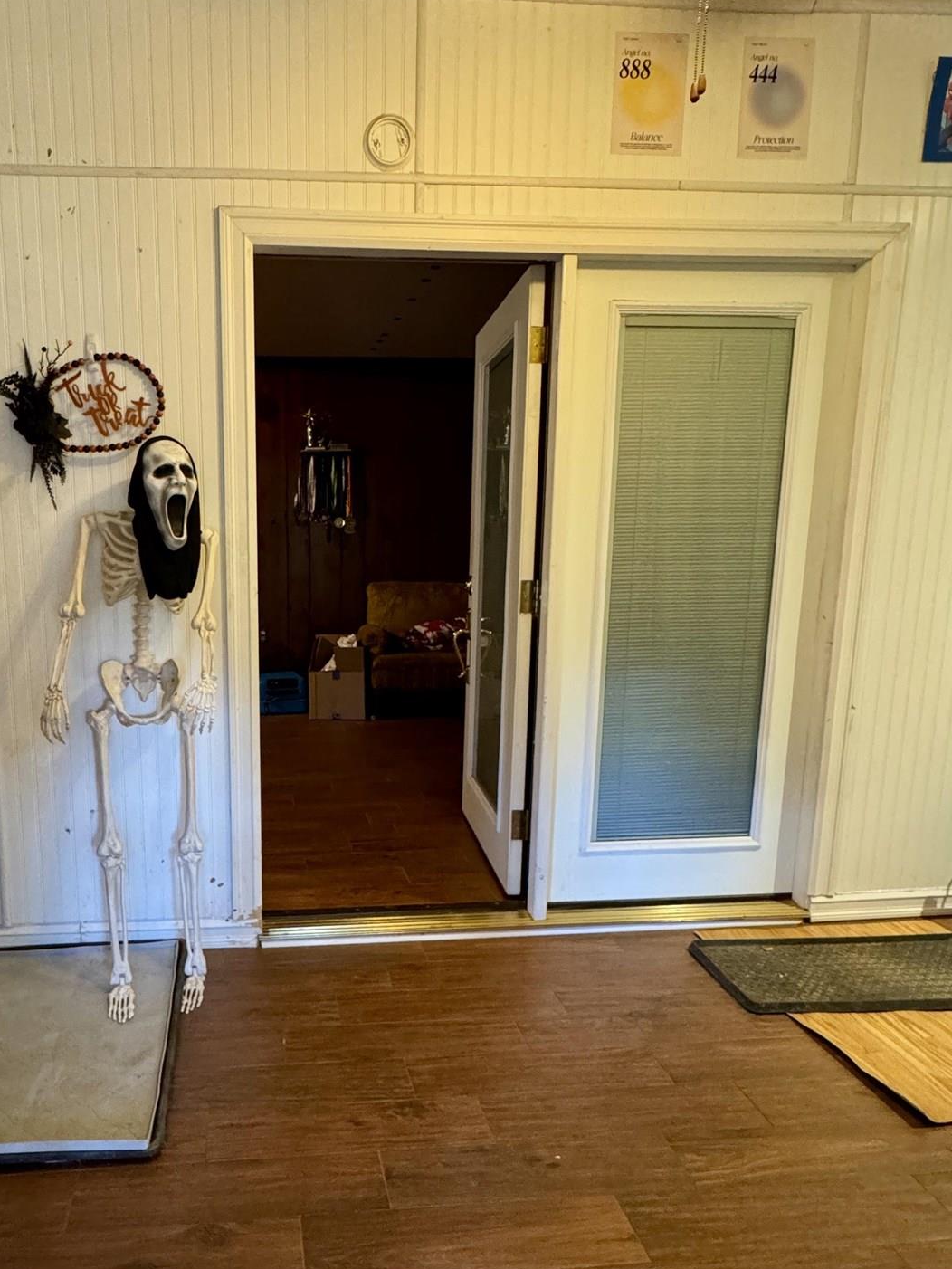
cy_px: 673
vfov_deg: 73.8
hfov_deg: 57.3
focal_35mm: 23
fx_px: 843
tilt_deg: -10.9
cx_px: 300
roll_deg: +1.2
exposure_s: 1/60
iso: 800
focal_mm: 2.22
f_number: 2.2
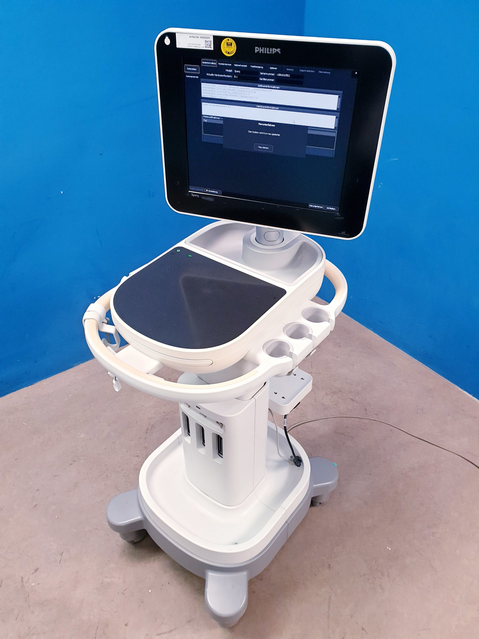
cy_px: 320
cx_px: 240
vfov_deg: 67.3
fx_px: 480
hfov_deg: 53.1
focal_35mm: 26
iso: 200
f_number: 2.4
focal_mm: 4.3
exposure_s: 1/50
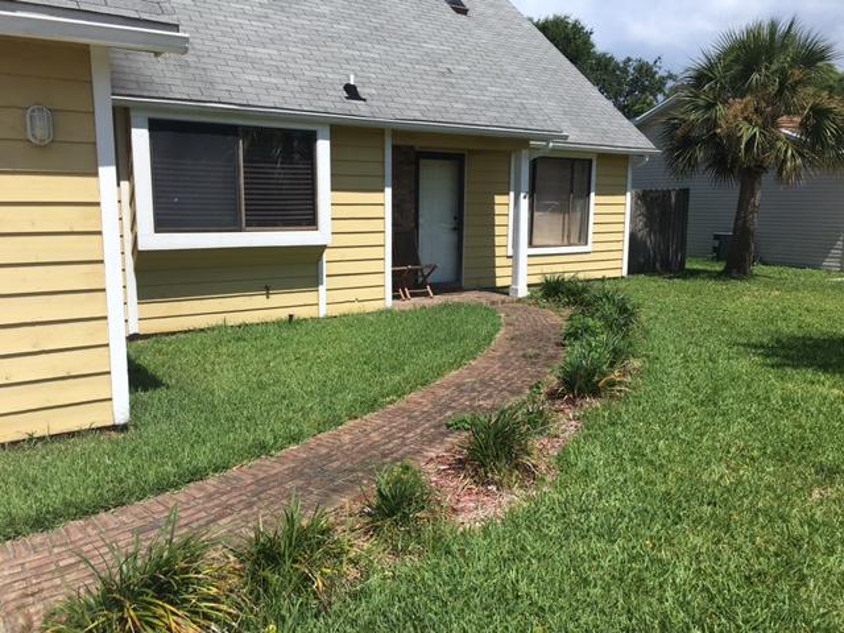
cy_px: 316
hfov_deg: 61.7
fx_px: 707
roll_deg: -0.3
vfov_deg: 48.2
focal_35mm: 29
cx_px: 422
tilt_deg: -7.6
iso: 25
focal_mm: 4.15
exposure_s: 1/2564
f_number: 2.2
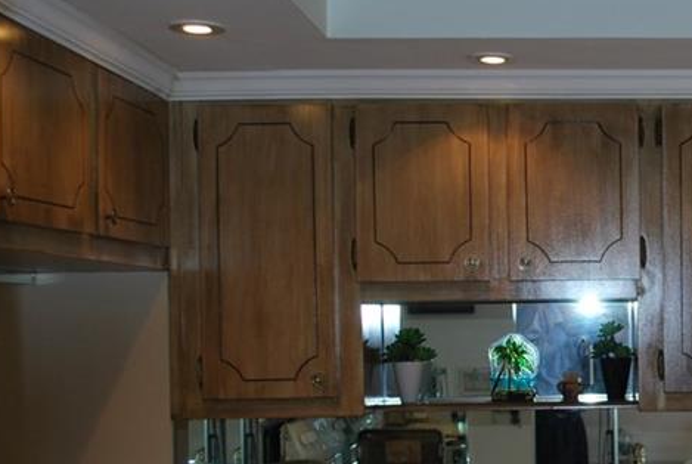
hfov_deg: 26.3
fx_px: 1386
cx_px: 714
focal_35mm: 72
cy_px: 332
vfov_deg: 18.9
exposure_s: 1/60
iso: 200
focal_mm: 22
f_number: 4
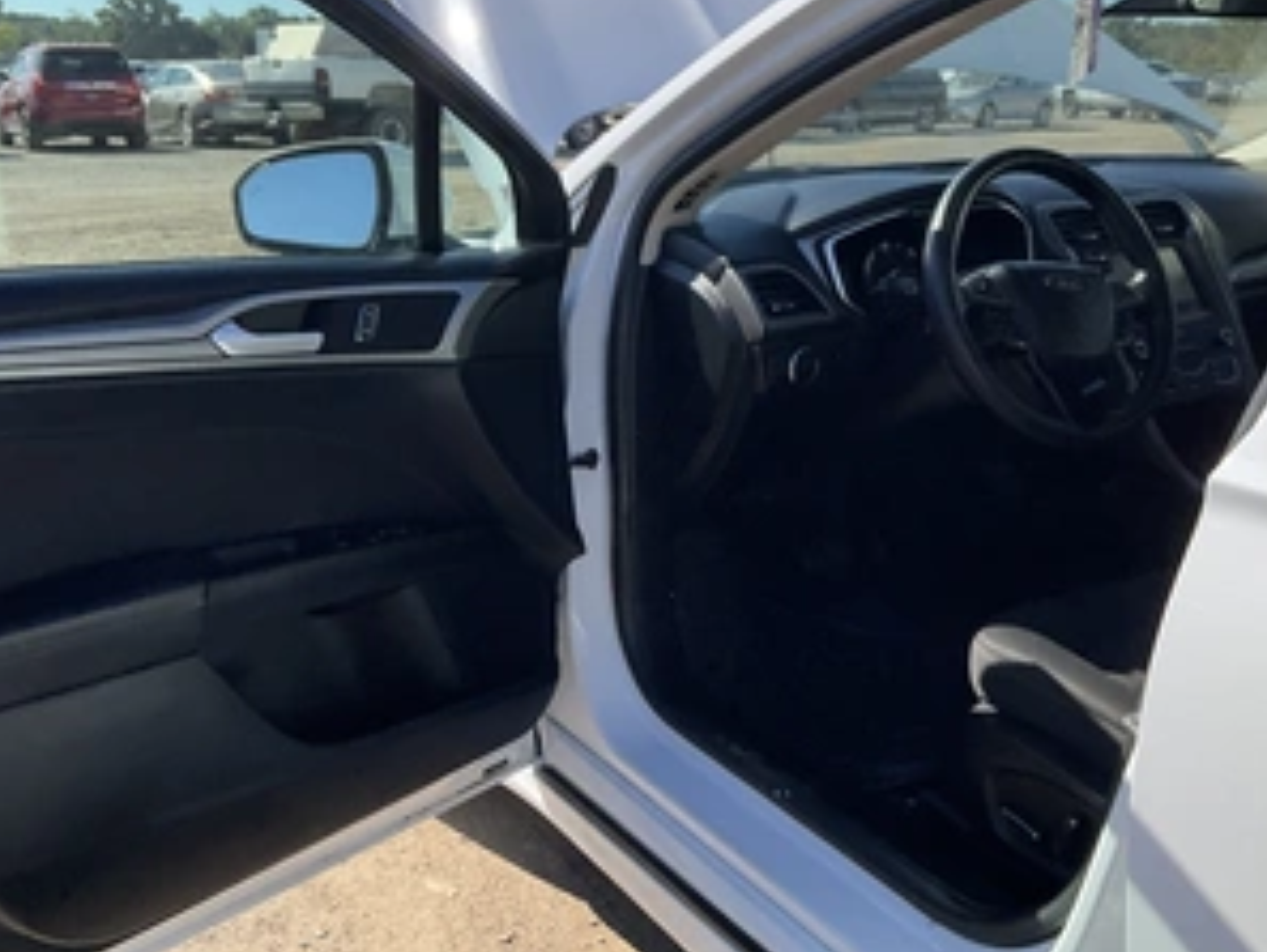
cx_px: 606
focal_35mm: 39
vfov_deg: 36.8
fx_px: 1428
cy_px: 401
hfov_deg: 47.8
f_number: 1.8
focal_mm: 3
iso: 25
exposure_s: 1/1168
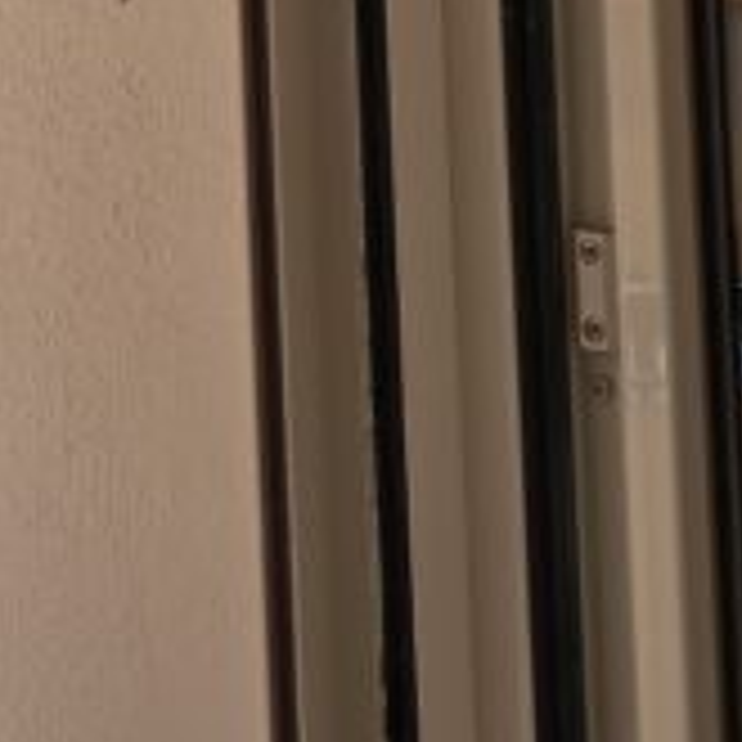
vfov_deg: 12.8
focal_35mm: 132
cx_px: -4
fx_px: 3201
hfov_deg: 13.0
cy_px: -229
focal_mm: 5.27
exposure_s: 1/140
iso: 50
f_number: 1.7
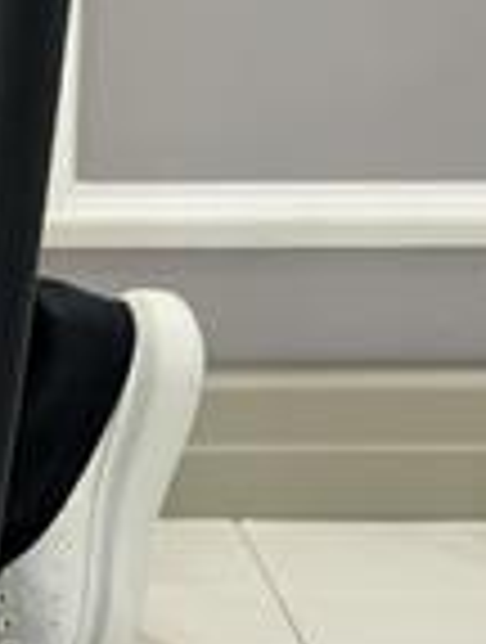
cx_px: -234
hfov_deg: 8.4
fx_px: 3243
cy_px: -149
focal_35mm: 174
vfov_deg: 11.1
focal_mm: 6.76
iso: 125
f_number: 1.78
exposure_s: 1/100
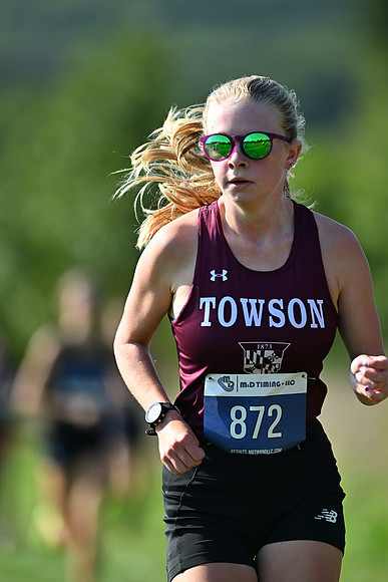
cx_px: 194
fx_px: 4847
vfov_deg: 6.9
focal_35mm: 300
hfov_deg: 4.6
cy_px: 291
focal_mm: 300
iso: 250
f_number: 2.8
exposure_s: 1/2500
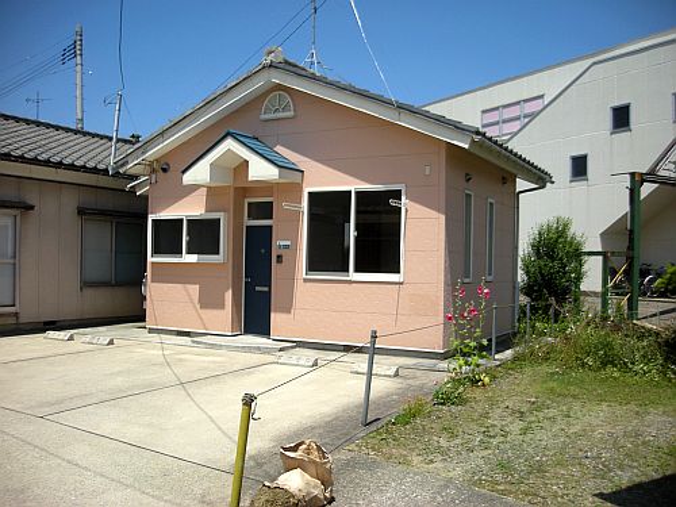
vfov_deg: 40.7
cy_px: 254
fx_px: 683
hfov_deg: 52.6
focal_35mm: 35
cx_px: 338
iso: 64
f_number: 5.7
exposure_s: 1/387
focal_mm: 5.7
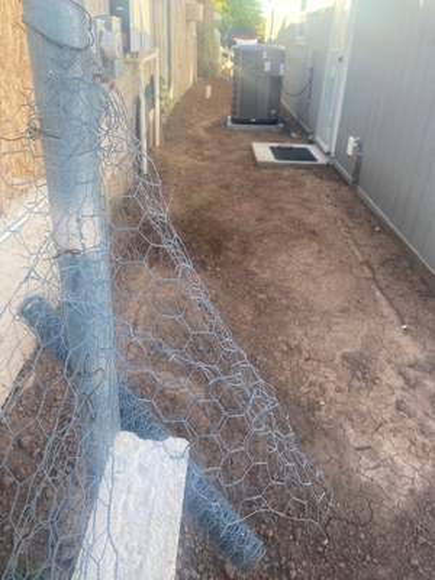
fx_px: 436
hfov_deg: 53.1
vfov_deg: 67.3
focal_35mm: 26
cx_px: 218
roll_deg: -2.2
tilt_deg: -28.4
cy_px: 290
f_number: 1.8
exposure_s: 1/141
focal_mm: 4.25
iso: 32
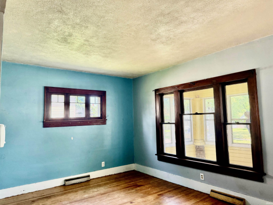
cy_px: 102
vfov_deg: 56.8
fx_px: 189
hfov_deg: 71.6
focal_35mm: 24
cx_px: 136
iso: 200
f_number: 1.78
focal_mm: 6.76
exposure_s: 1/147
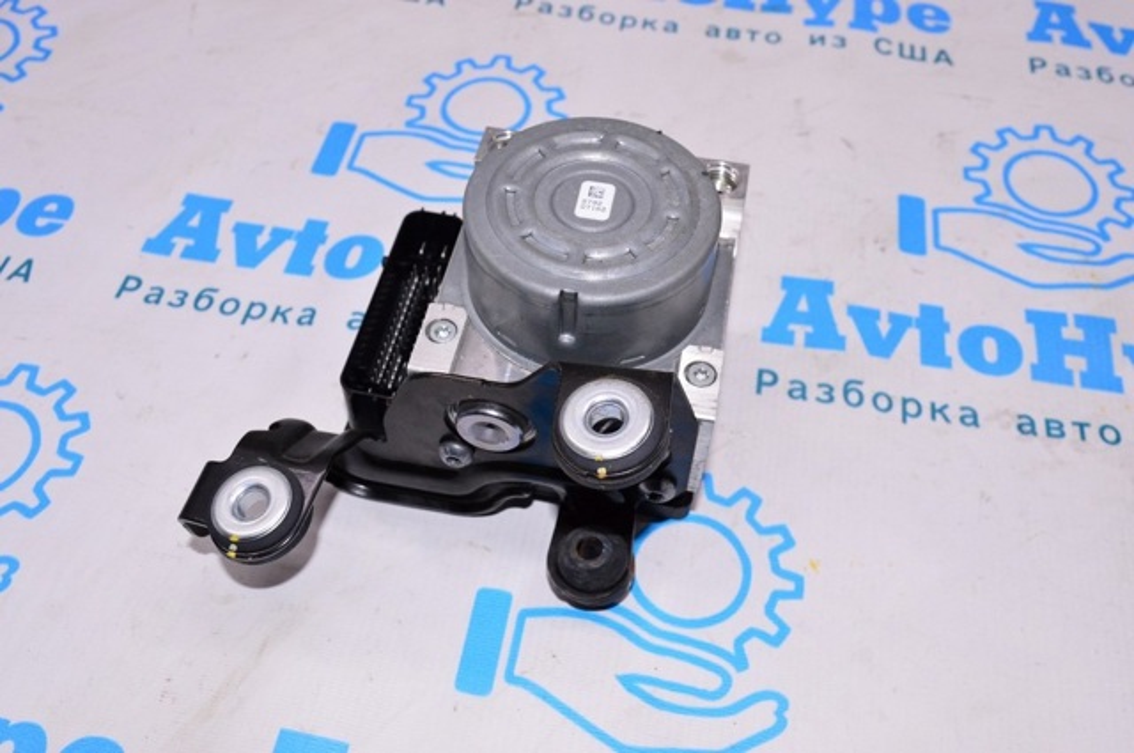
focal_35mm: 34
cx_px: 567
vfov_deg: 38.3
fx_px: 1085
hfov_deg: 55.2
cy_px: 376
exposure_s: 1/200
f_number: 8
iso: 1600
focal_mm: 23
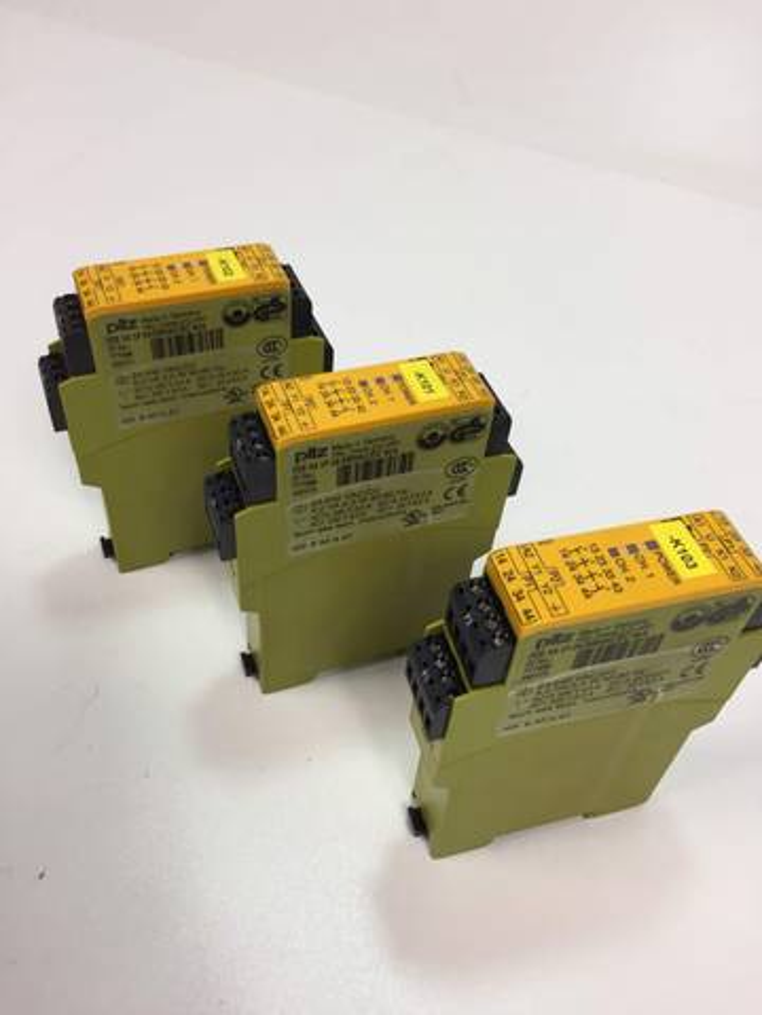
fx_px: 851
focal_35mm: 29
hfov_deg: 48.2
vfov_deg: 61.7
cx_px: 381
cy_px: 508
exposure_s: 1/100
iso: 50
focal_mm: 4.15
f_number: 2.2
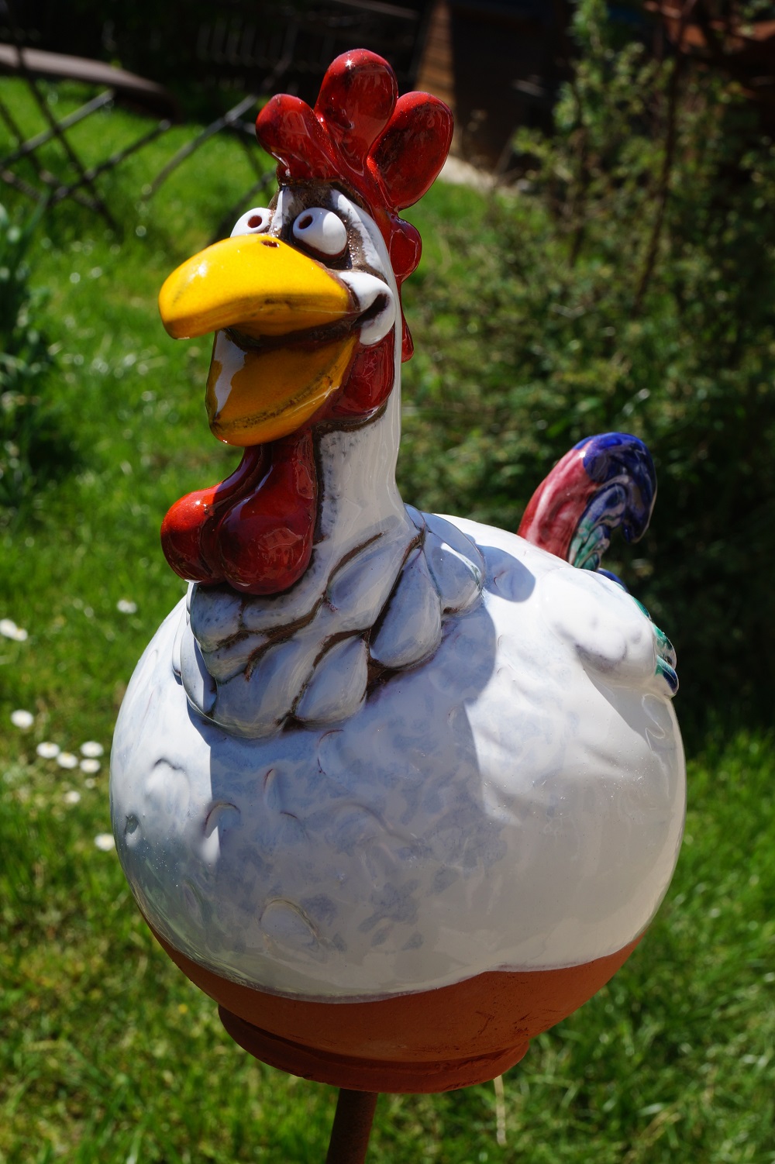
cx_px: 388
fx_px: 1454
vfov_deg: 43.6
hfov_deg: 29.8
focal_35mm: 45
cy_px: 582
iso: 100
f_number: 11
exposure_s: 1/125
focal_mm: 30
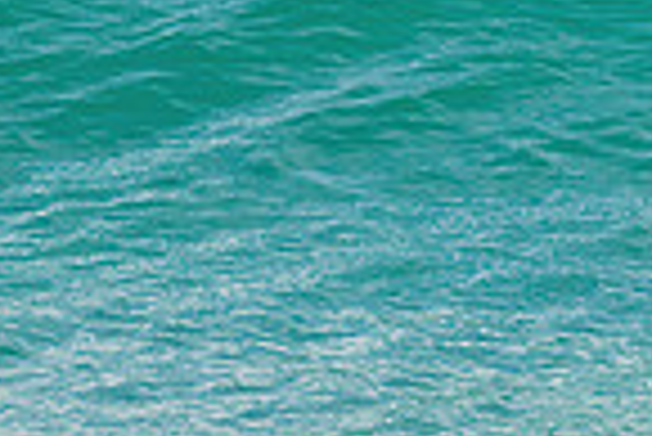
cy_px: -88
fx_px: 55112
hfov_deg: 0.7
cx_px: 1018
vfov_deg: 0.5
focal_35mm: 3040
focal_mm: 560
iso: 800
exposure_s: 1/2000
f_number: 11
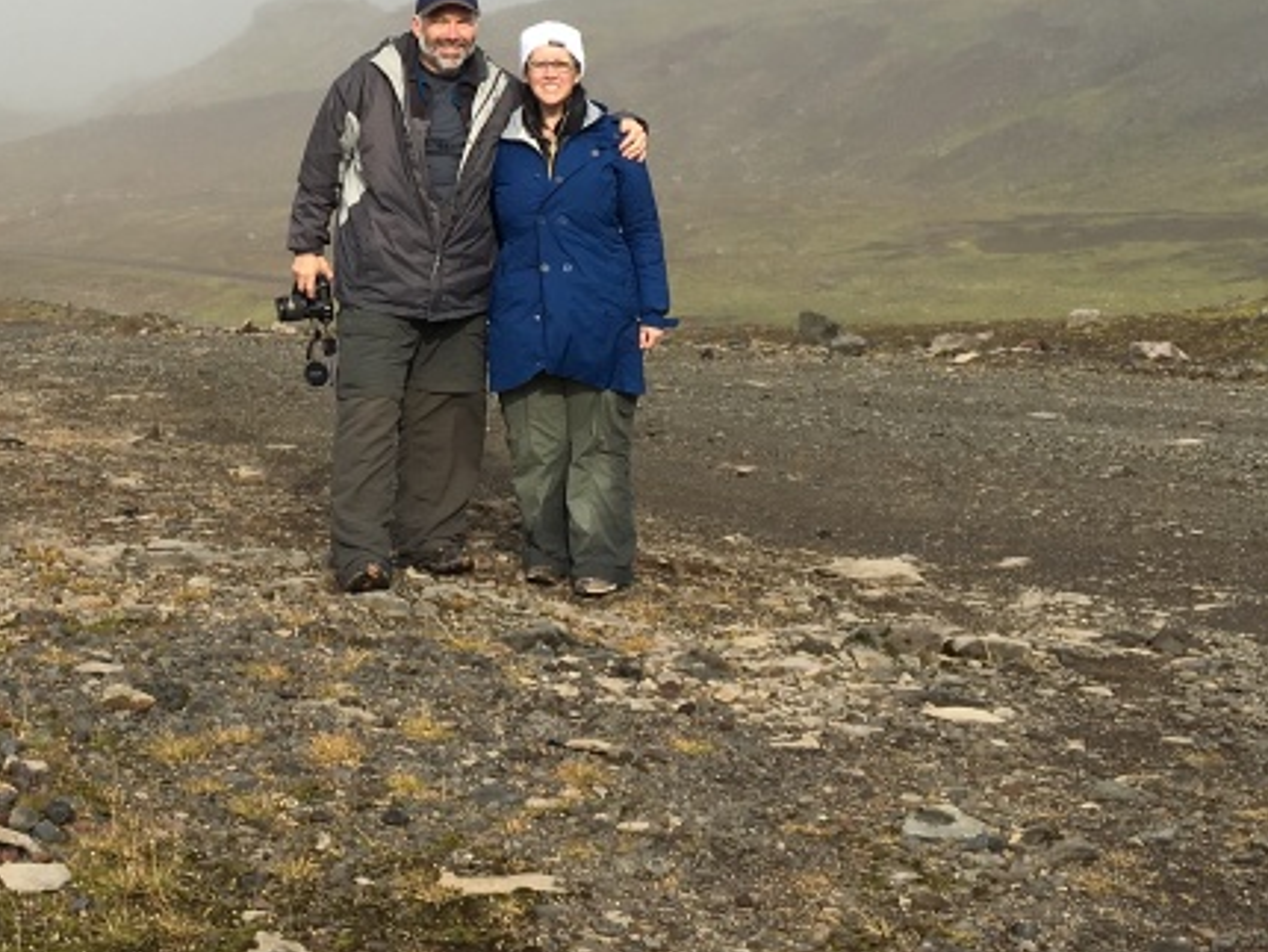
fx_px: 2529
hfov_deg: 27.5
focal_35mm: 69
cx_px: 218
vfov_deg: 20.8
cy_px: 65
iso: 25
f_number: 2.2
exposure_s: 1/2653
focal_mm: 4.15
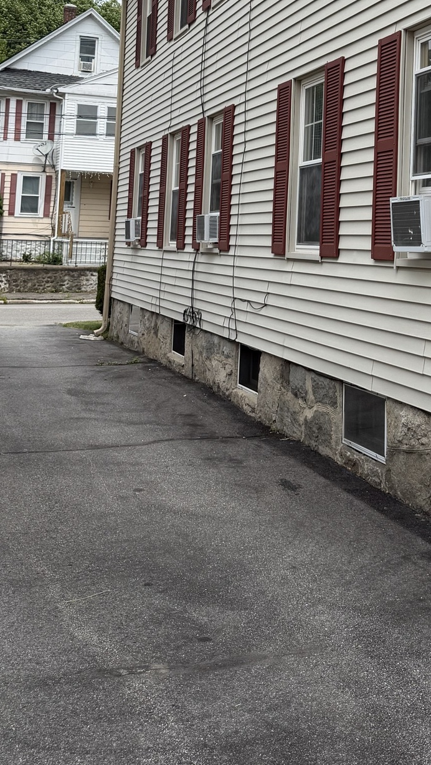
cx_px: 361
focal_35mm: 49
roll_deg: -2.0
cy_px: 144
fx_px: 995
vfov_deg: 40.2
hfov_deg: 24.0
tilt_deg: +5.0
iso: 80
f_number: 1.78
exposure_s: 1/4673
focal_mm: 6.76
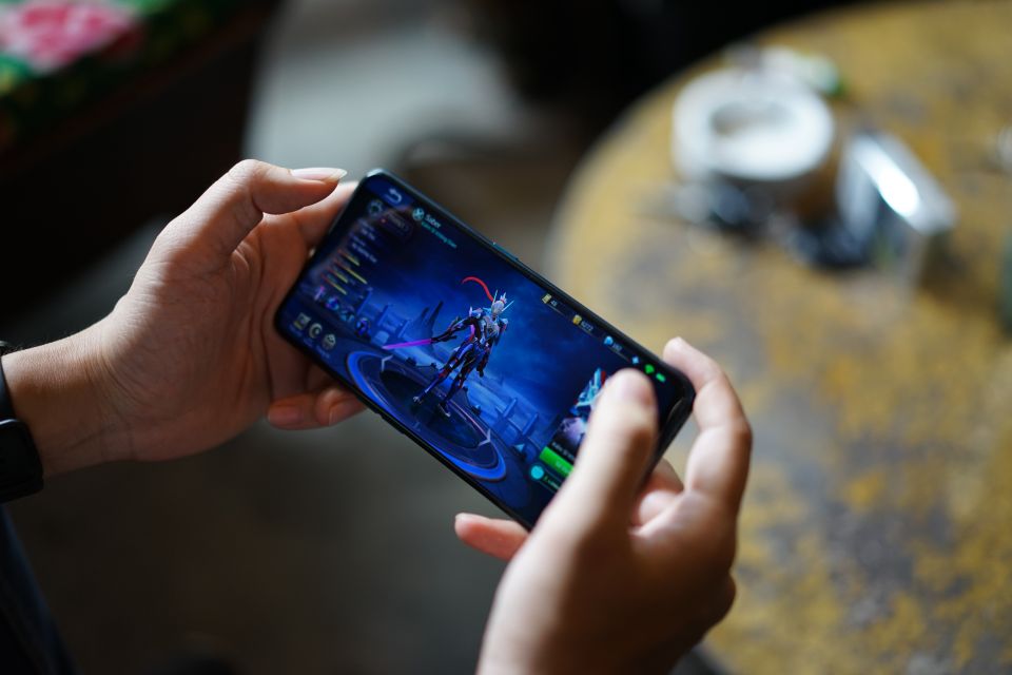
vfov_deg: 24.6
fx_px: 1546
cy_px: 338
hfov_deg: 36.2
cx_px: 506
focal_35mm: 55
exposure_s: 1/100
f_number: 1.8
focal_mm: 55
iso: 640
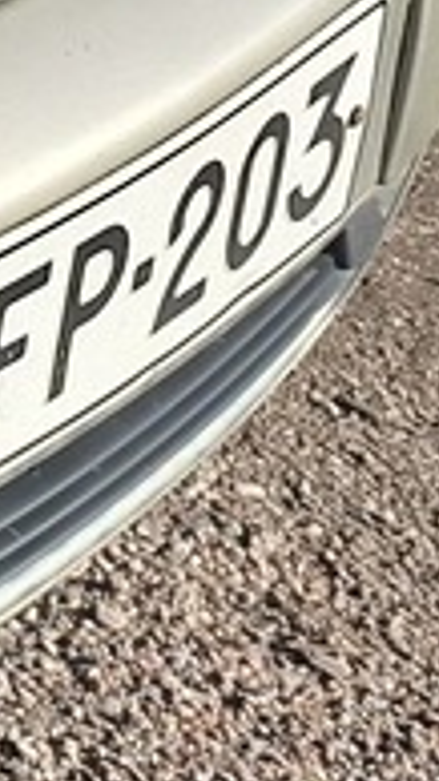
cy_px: -733
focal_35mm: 186
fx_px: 3852
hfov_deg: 4.9
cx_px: -2010
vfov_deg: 10.7
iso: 50
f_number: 1.8
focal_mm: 5.54
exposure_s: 1/1239
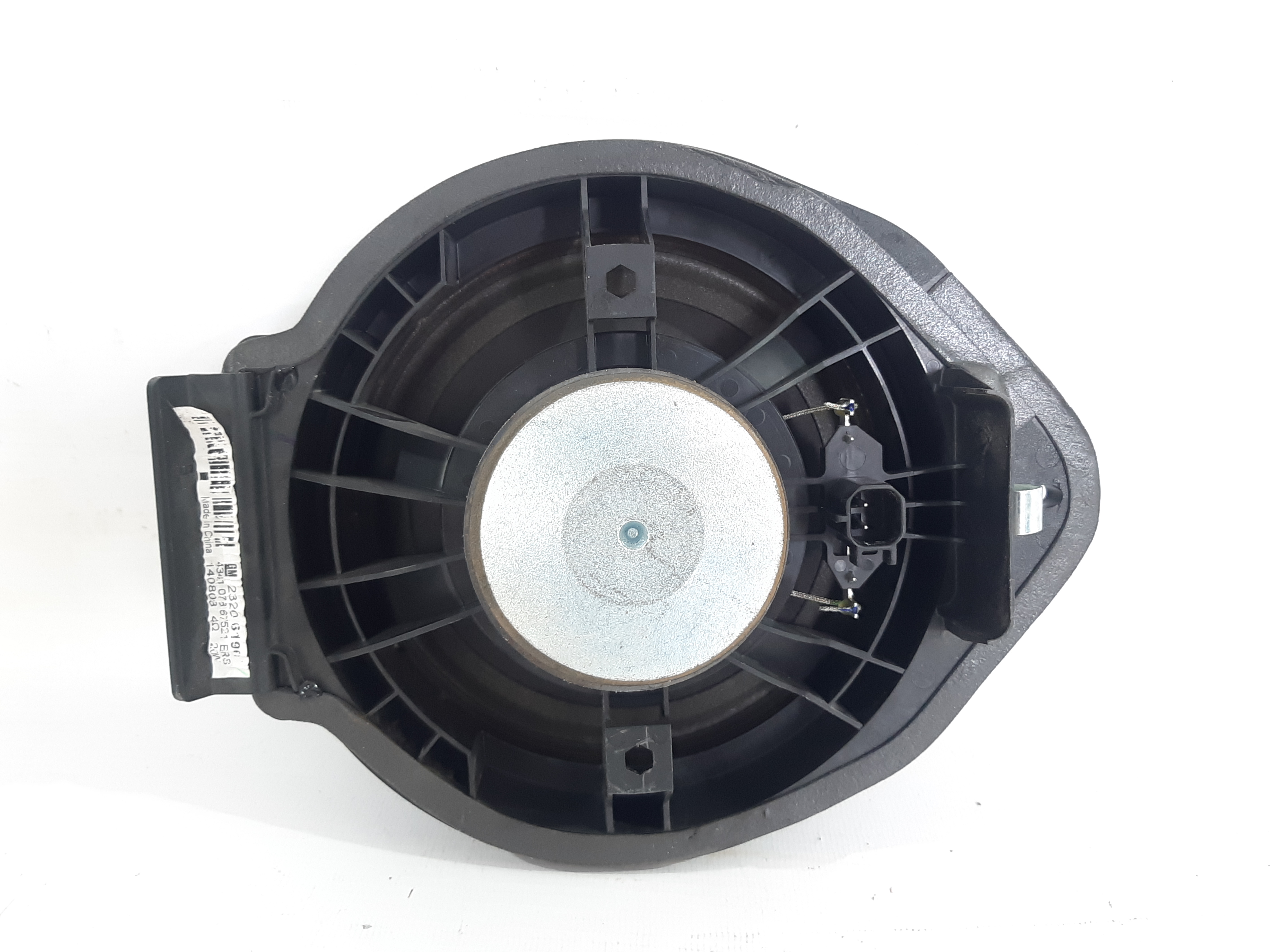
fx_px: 991
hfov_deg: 65.3
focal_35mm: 27
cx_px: 635
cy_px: 476
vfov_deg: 51.4
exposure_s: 1/33
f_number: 1.7
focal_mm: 3.93
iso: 125
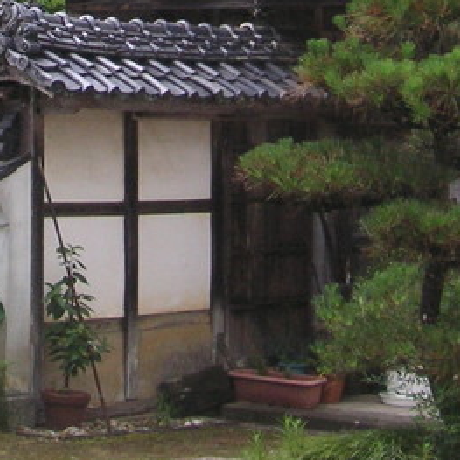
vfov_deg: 11.3
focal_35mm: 149
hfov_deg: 11.7
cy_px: -182
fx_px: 2240
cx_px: 59
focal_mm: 6.1
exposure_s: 1/350
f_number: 2.8
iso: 50
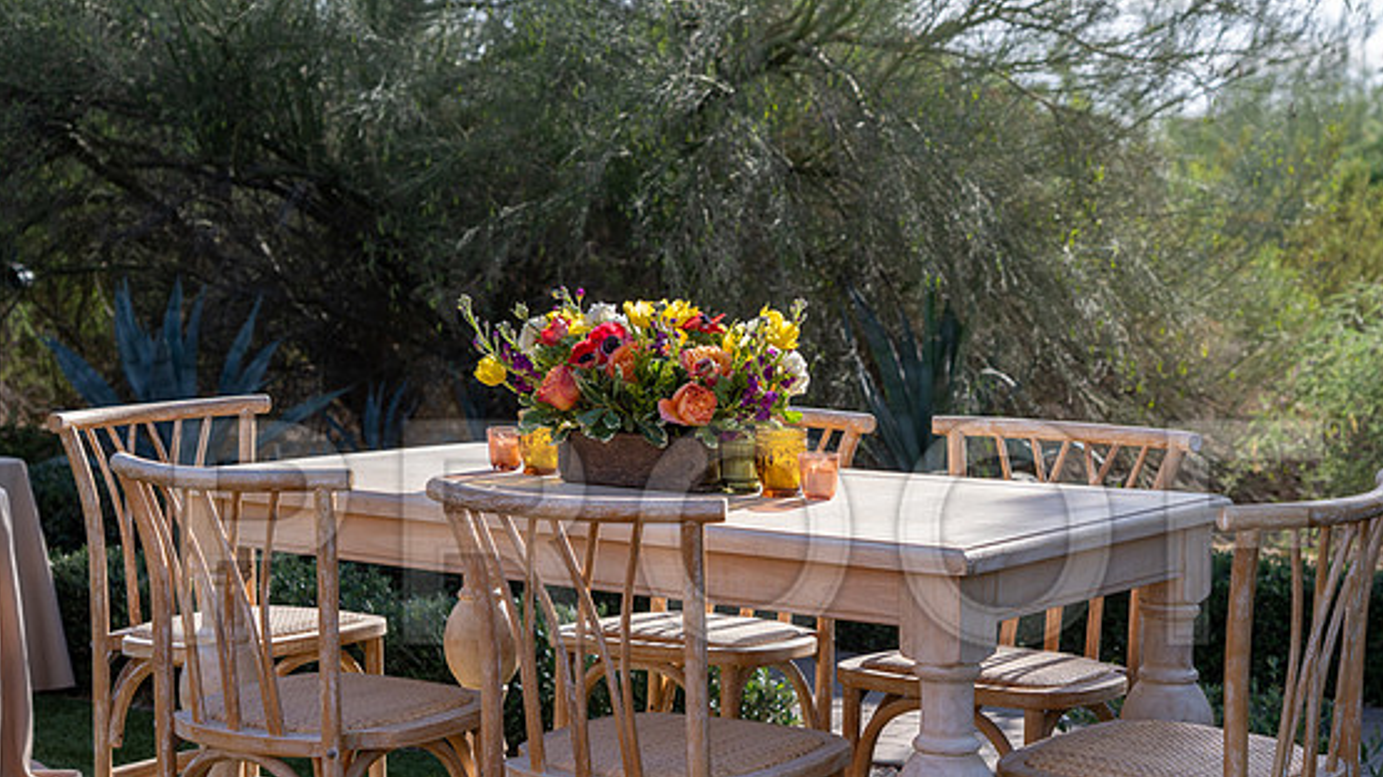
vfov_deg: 17.5
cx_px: 710
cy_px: 425
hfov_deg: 30.6
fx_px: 2530
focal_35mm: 69
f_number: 5.6
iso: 200
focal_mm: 63
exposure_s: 1/400
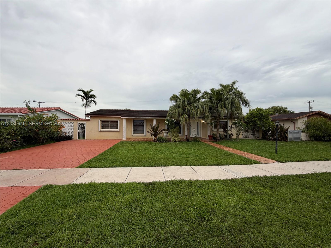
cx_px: 166
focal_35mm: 14
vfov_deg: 85.7
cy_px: 124
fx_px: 134
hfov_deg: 102.1
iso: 40
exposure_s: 1/161
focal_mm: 2.22
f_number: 2.2
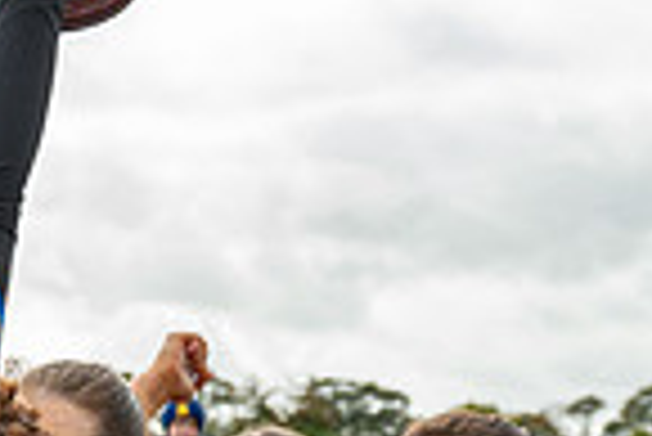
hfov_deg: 10.9
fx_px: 3191
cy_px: 739
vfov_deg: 7.6
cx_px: -513
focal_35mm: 176
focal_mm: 44
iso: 100
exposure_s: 1/250
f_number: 5
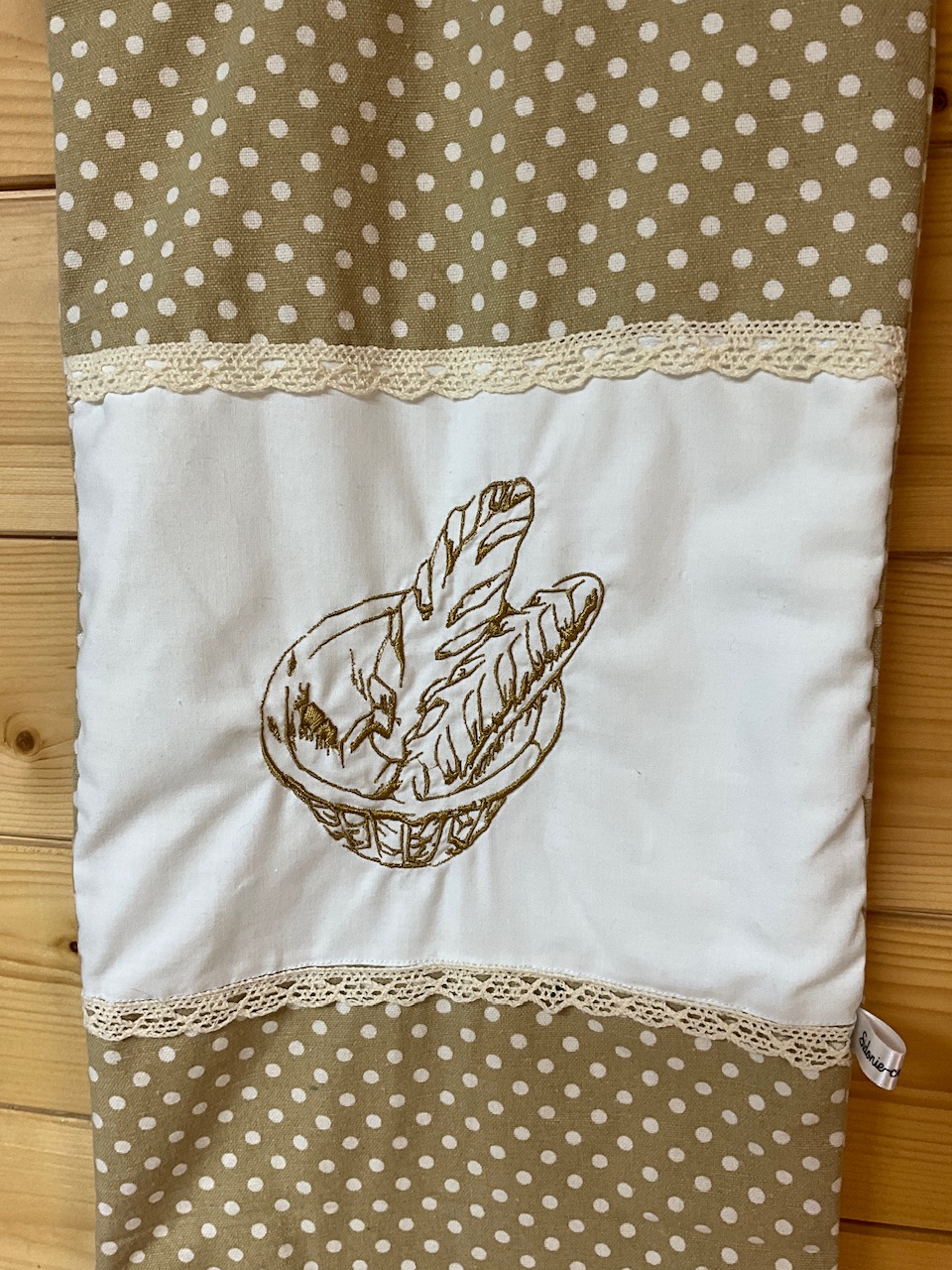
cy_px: 635
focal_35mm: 29
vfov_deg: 61.7
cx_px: 476
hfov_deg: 48.2
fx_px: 1063
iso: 64
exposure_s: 1/100
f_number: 1.8
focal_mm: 3
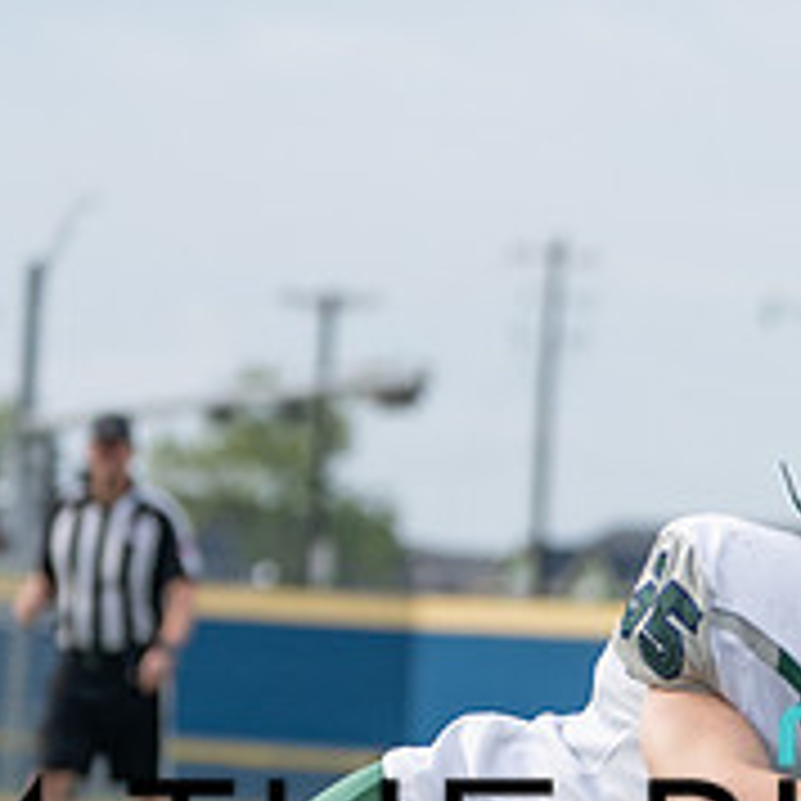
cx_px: 970
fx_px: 13037
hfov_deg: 3.5
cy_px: 877
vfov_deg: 3.5
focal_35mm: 498
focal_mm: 166
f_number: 5.6
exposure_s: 1/1250
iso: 400
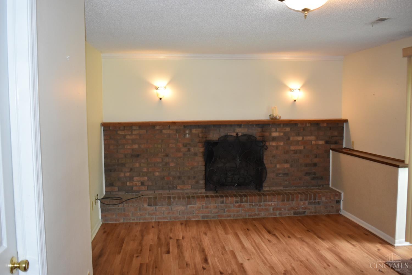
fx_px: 378
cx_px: 206
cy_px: 138
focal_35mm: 33
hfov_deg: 57.2
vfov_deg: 40.0
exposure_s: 1/100
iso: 1600
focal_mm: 22
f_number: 3.8
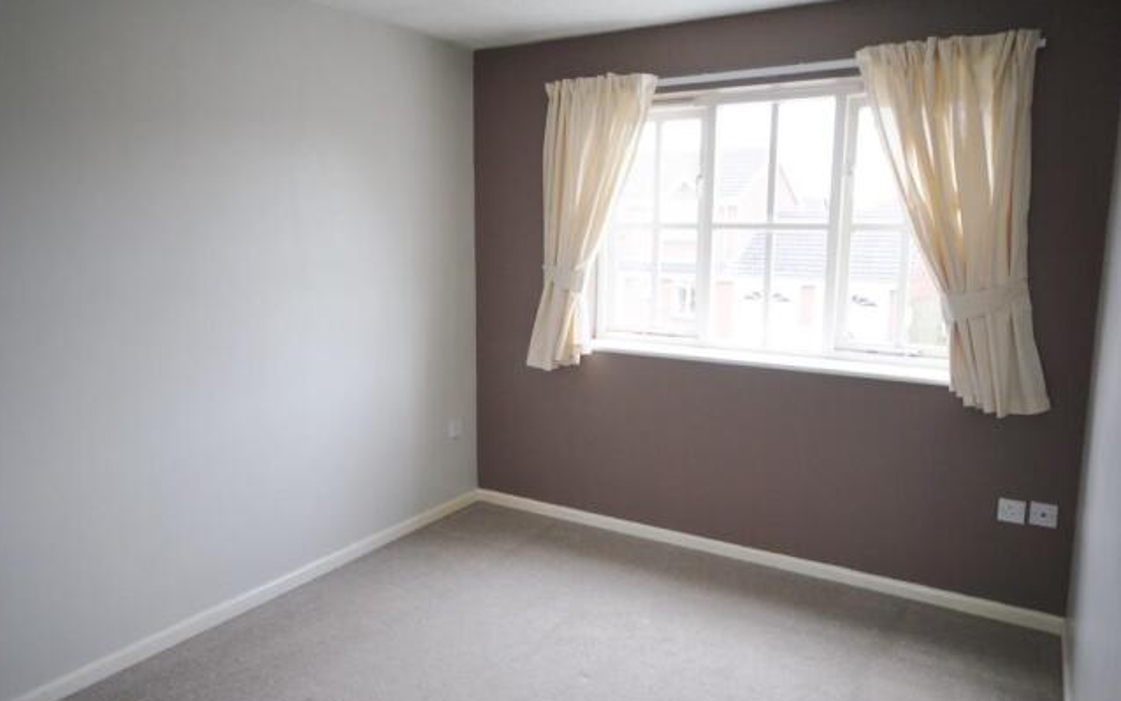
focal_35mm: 25
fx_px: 764
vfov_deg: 49.3
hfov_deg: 72.5
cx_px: 551
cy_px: 350
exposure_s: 1/60
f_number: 5
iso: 400
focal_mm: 16
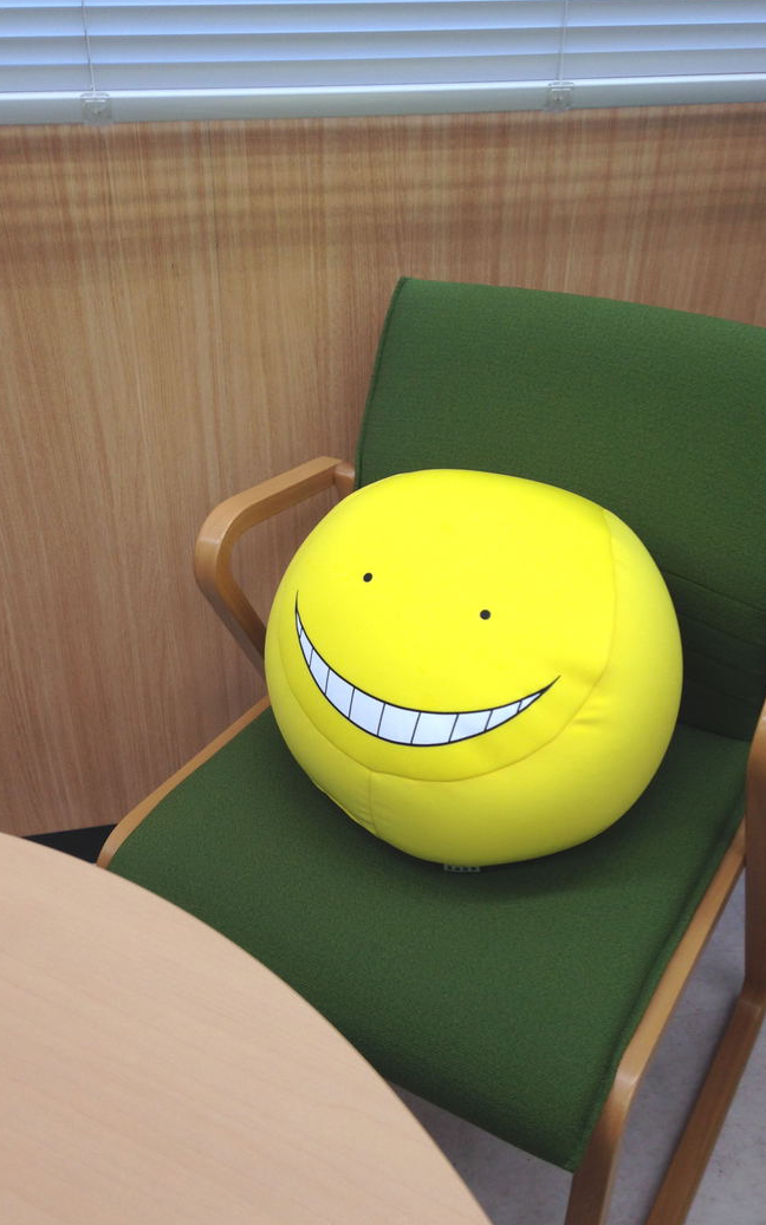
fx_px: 1203
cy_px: 617
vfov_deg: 54.0
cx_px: 384
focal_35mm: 36
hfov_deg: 35.3
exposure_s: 1/60
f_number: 2.4
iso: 50
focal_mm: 4.12
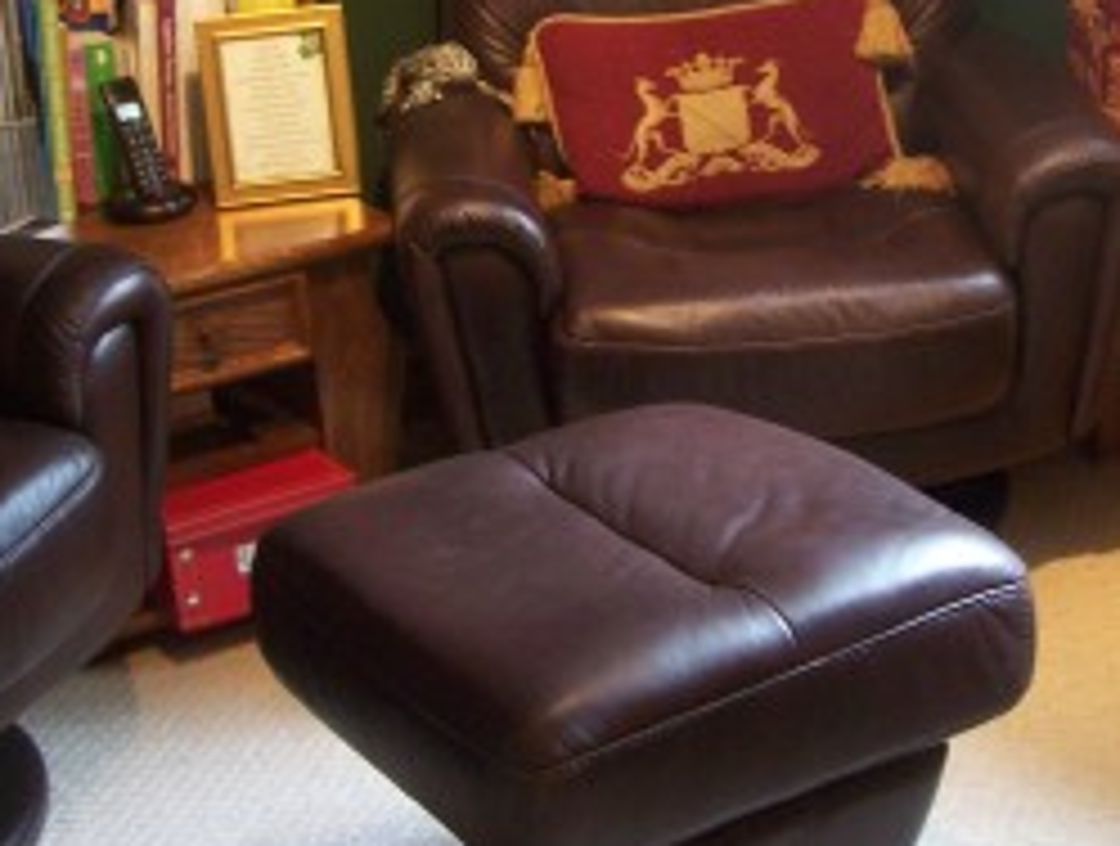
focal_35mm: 78
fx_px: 2530
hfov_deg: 24.9
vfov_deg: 18.9
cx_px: 706
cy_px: 250
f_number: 2.8
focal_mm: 6.3
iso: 160
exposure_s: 1/8
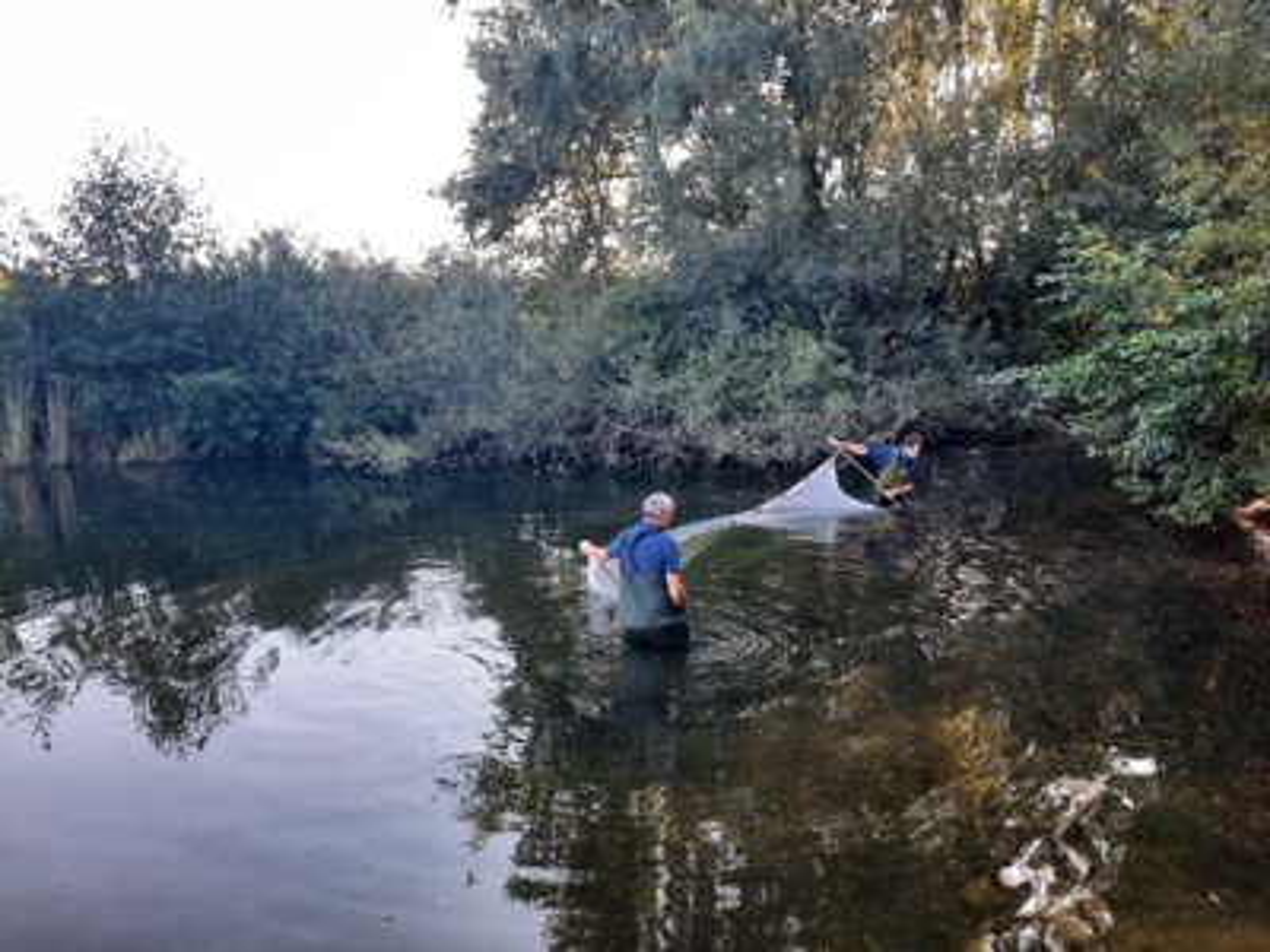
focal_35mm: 25
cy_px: 476
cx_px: 635
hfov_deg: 69.4
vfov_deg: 54.9
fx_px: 917
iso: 32
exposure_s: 1/50
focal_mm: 4.6
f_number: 2
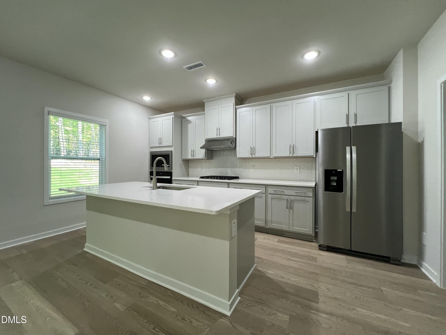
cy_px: 168
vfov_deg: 89.9
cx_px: 223
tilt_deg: -1.0
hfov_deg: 106.2
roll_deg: +0.2
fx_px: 167
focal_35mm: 13
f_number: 1.8
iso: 200
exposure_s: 1/120
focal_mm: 1.57
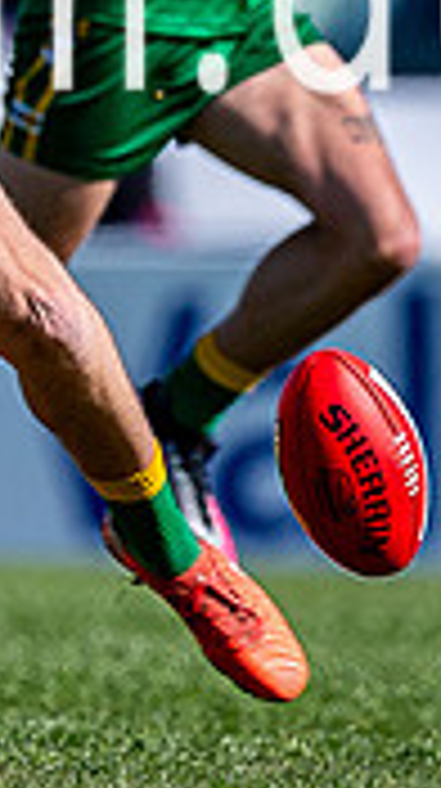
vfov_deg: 0.7
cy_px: 171
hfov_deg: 0.4
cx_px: 221
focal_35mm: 3038
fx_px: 63370
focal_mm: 500
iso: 140
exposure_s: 1/2000
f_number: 4
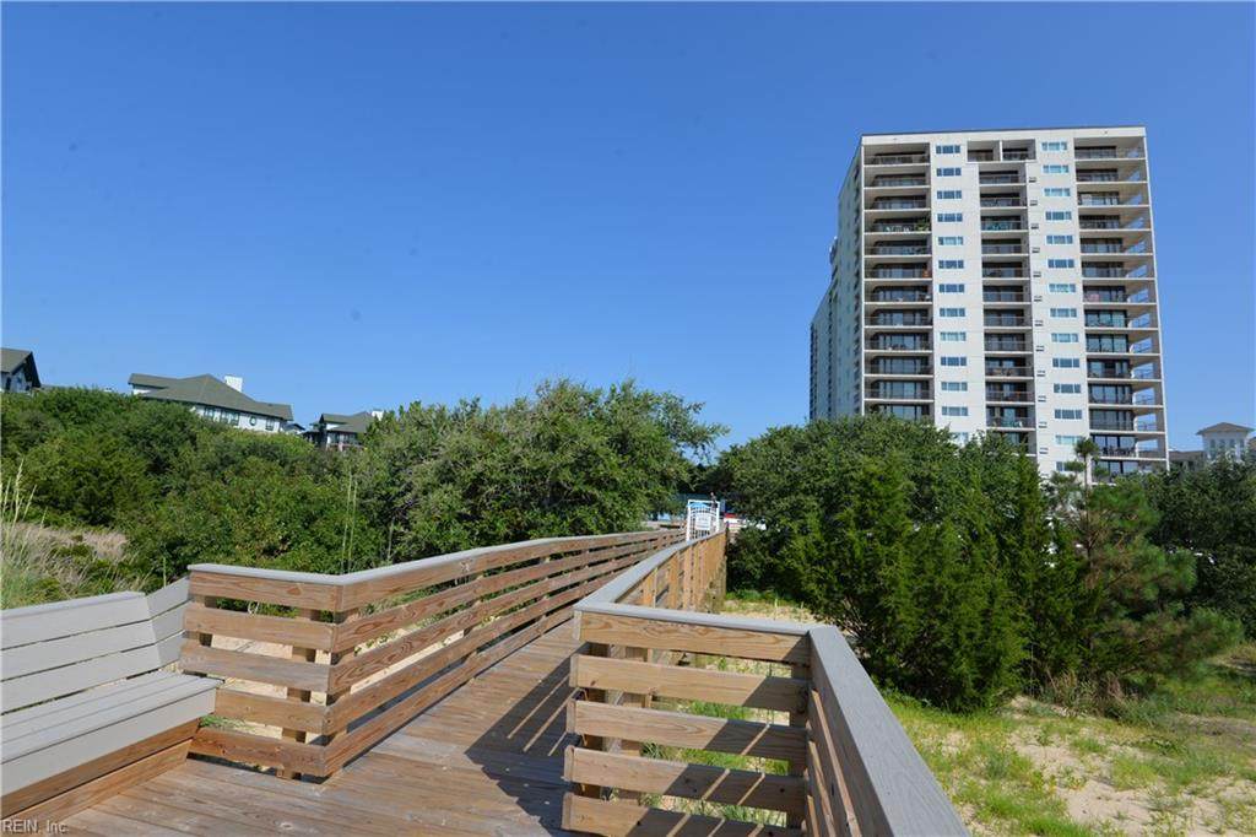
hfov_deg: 93.3
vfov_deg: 70.4
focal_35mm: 17
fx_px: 593
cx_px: 628
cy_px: 418
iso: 100
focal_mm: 17
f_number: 9
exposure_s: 1/200
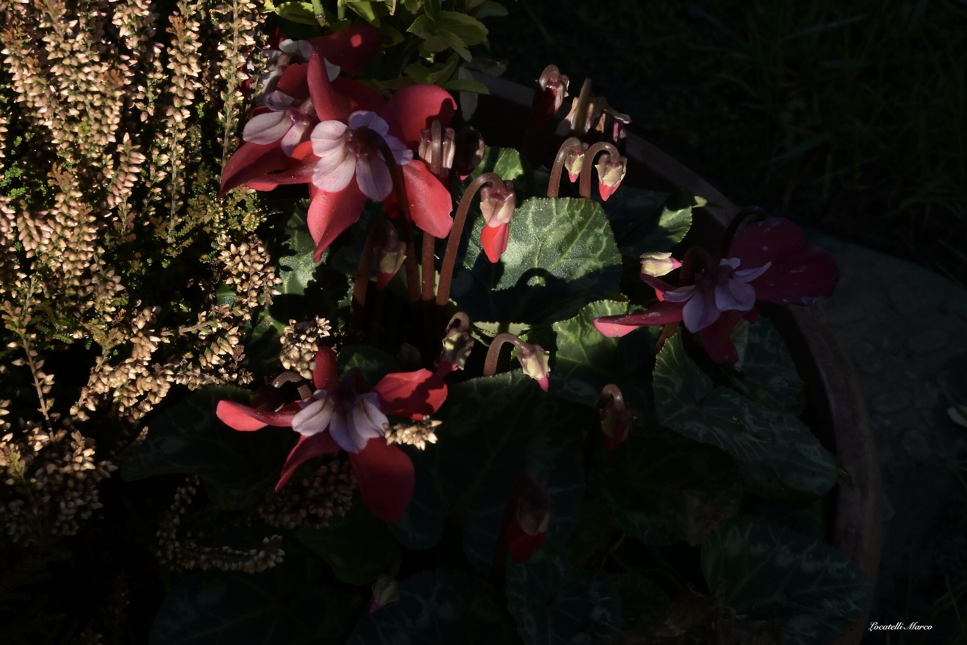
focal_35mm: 240
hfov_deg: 8.6
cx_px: 484
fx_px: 6446
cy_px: 322
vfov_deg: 5.7
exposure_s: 1/640
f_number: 18
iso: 1600
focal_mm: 160
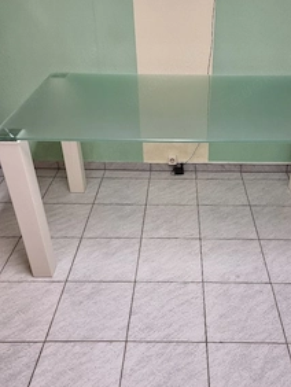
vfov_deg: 53.9
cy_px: 198
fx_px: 381
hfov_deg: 41.3
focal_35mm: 34
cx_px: 194
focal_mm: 6.7
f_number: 1.8
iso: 200
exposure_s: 1/50
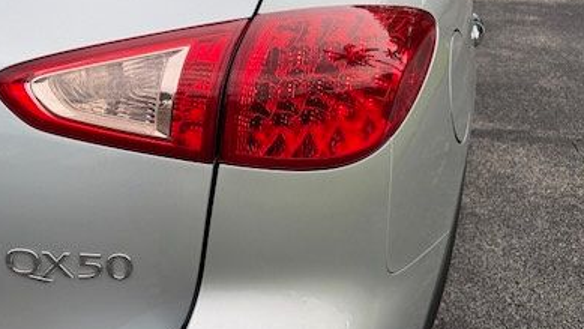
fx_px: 666
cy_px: 230
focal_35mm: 43
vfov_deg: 27.5
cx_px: 105
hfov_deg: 44.7
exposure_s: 1/459
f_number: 1.78
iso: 80
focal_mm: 6.76
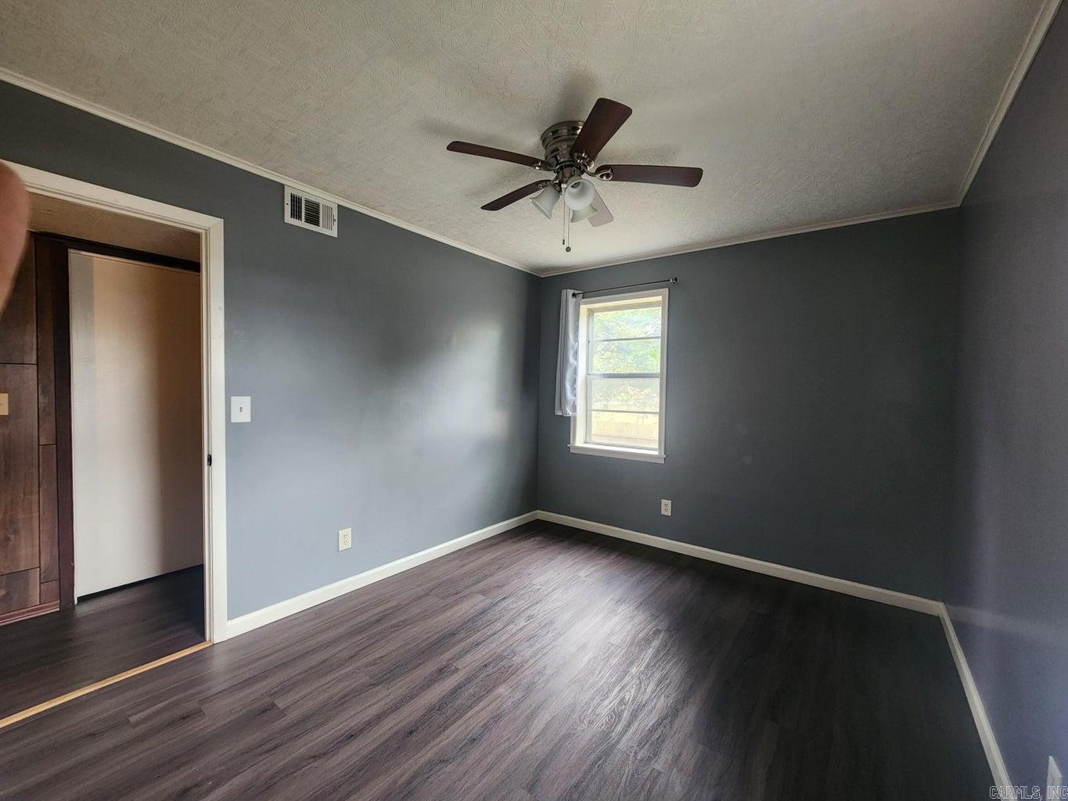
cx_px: 534
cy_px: 400
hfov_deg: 106.2
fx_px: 401
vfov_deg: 89.9
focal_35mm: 13
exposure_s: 1/30
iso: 320
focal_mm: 2.2
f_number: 2.2
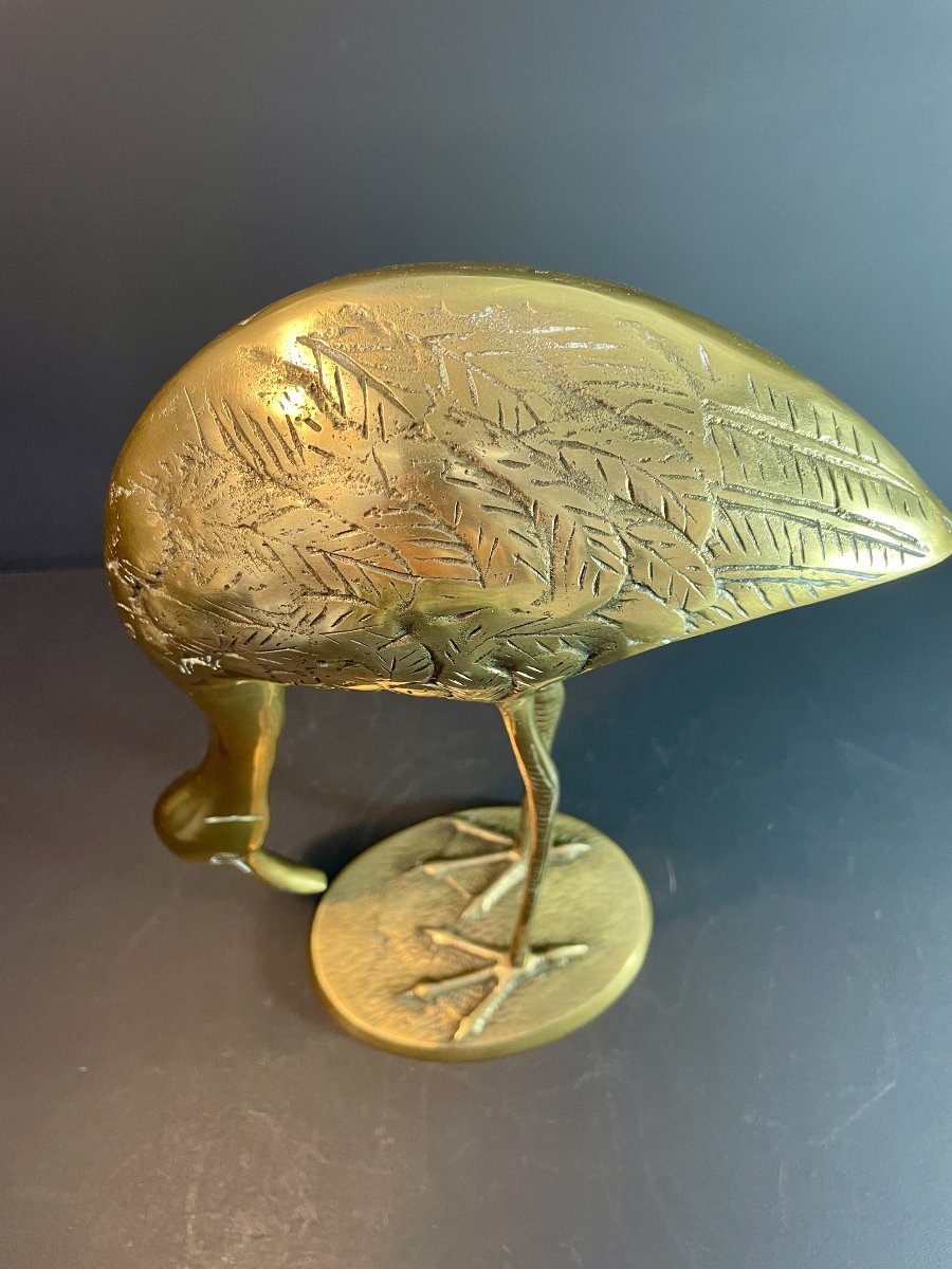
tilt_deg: -54.5
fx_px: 953
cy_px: 634
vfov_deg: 67.3
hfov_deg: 53.1
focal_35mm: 26
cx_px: 476
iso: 160
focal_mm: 4.2
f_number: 1.6
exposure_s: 1/50
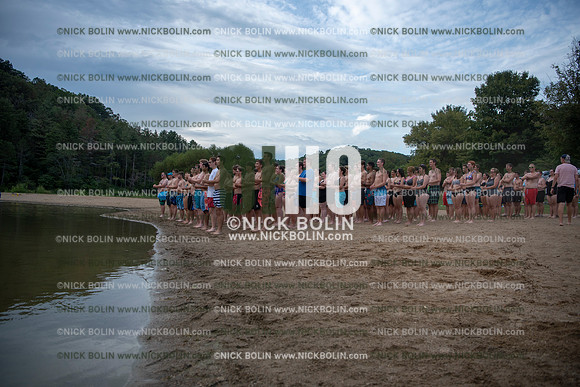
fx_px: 467
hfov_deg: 63.6
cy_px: 194
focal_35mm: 29
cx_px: 290
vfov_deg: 45.0
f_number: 3.2
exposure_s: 1/1600
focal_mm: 29
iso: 160
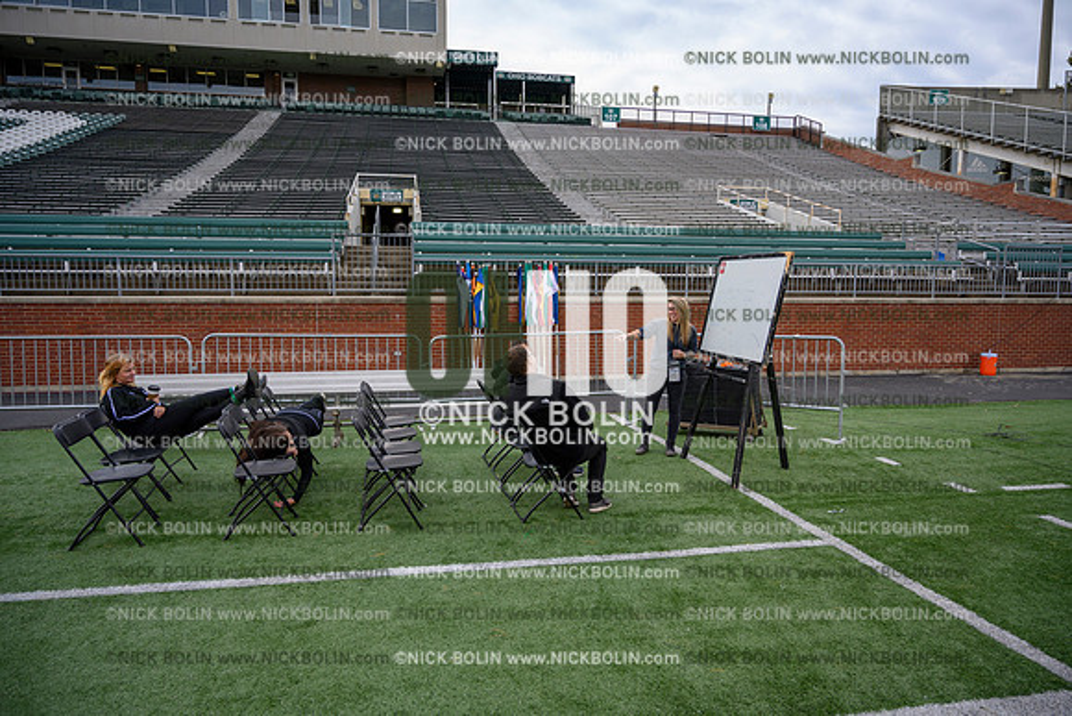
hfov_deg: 73.7
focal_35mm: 24
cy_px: 358
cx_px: 536
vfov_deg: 53.2
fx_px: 715
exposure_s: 1/320
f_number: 4
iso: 125
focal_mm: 24
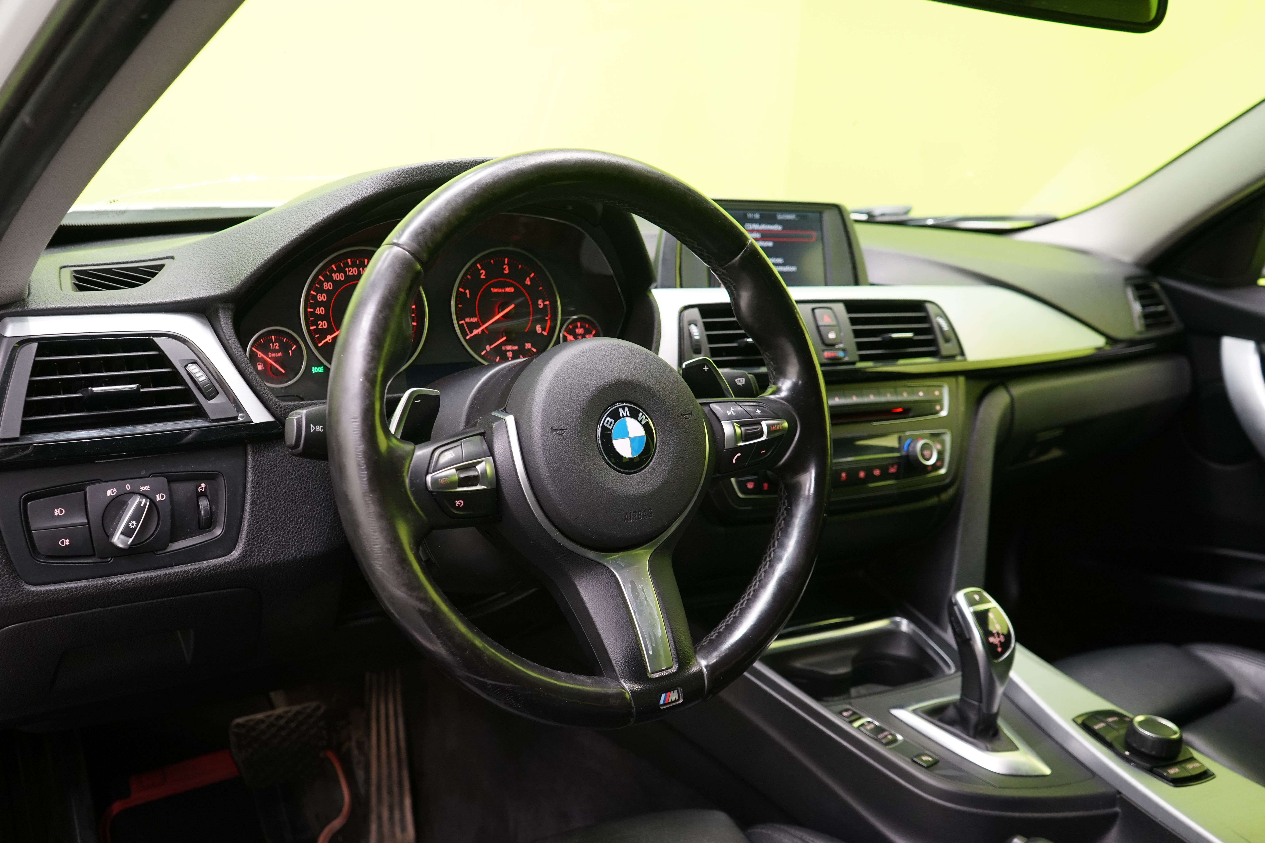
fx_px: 1124
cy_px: 422
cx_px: 632
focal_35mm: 32
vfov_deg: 41.1
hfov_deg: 58.7
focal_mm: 32
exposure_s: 1/20
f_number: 5
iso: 1600
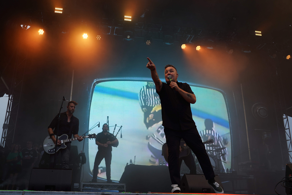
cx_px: 130
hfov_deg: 55.7
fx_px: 276
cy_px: 99
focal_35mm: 34
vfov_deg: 38.9
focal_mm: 30
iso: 100
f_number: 4
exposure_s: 1/60
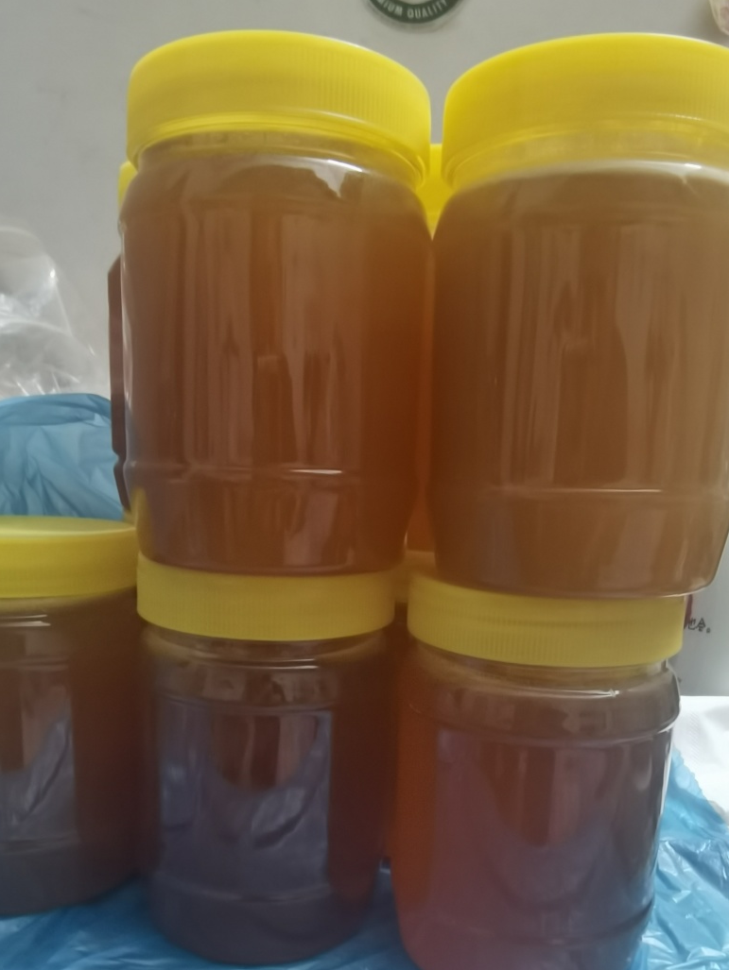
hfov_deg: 51.4
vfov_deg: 65.3
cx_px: 373
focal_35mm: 27
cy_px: 485
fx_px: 758
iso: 640
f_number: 2.2
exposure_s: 1/16.7
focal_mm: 2.26
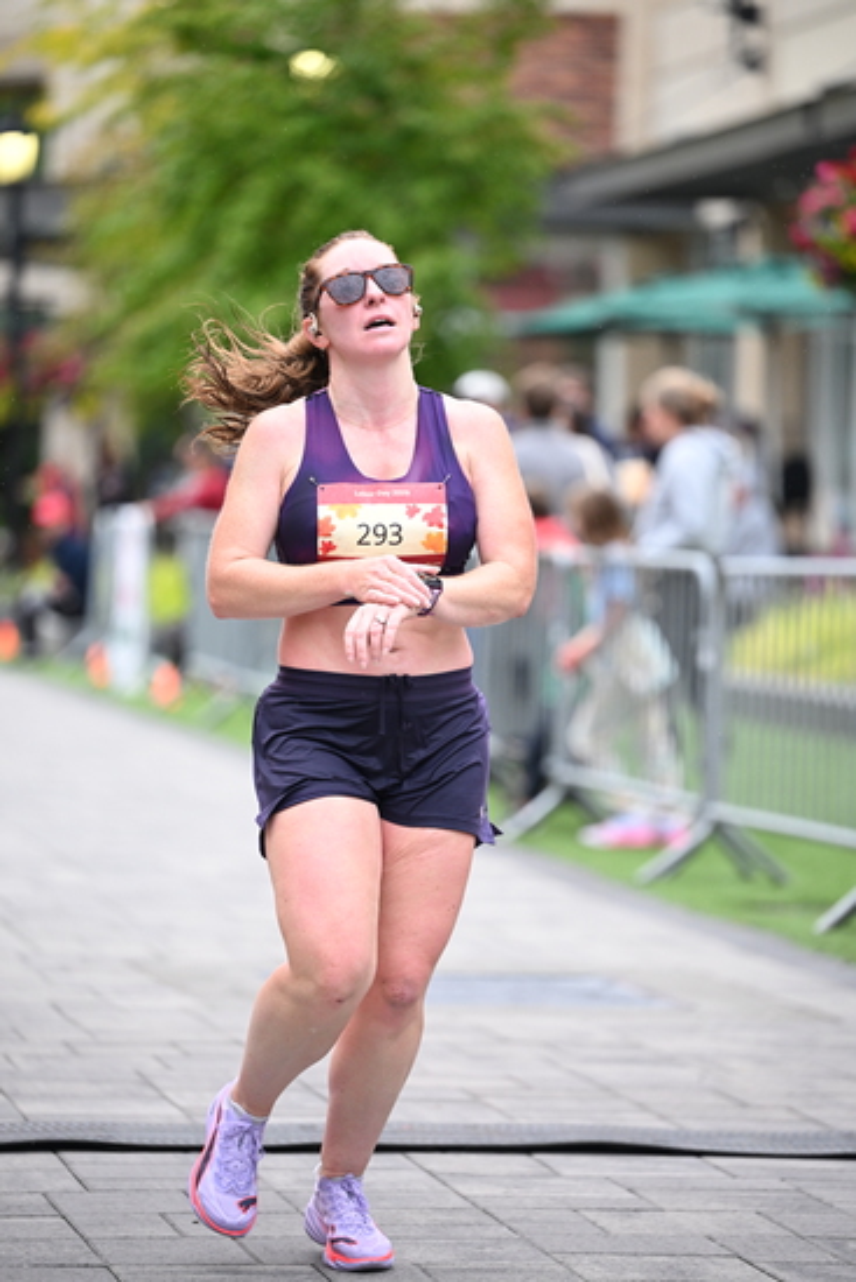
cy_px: 641
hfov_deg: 8.9
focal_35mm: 155
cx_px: 428
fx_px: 5524
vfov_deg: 13.2
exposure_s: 1/1600
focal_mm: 155
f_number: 2.8
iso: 1250
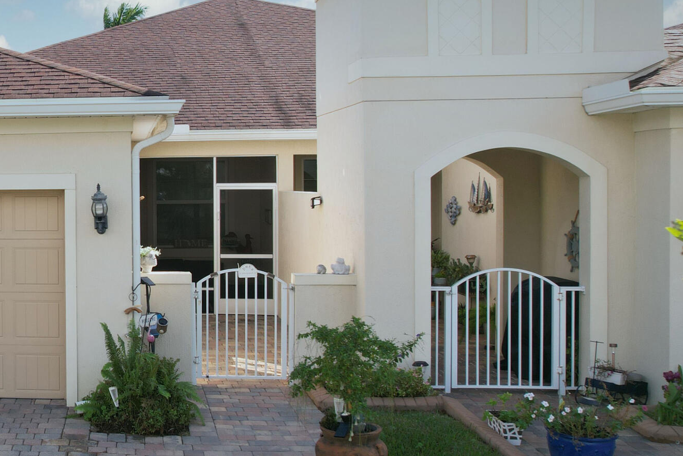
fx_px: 949
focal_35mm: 50
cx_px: -24
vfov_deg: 27.0
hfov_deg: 35.2
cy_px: 210
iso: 100
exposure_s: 1/40
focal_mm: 8.4
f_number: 2.8
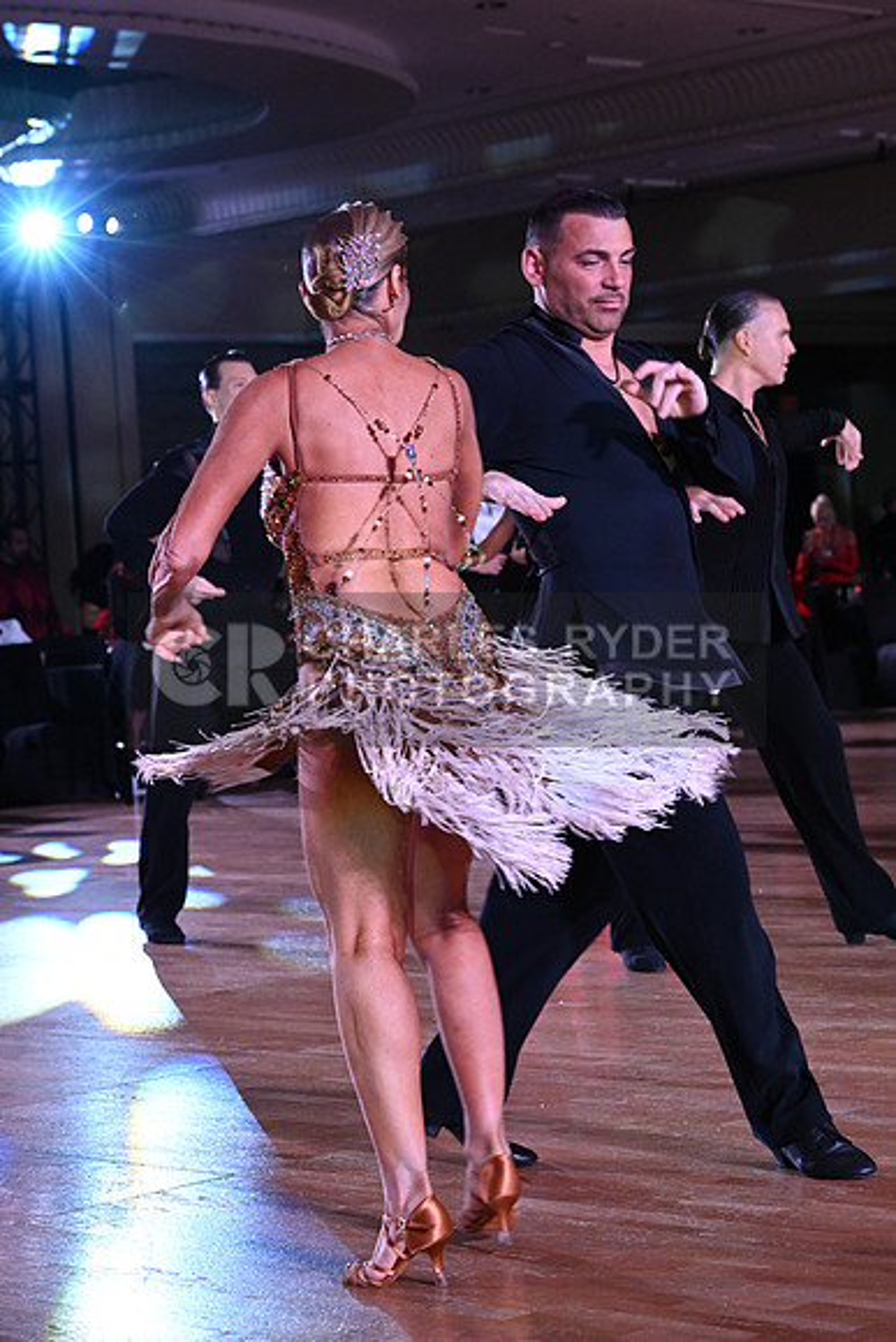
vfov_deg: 23.6
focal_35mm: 86
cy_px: 671
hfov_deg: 15.9
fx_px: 3209
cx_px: 448
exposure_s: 1/320
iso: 5000
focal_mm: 86
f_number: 6.3
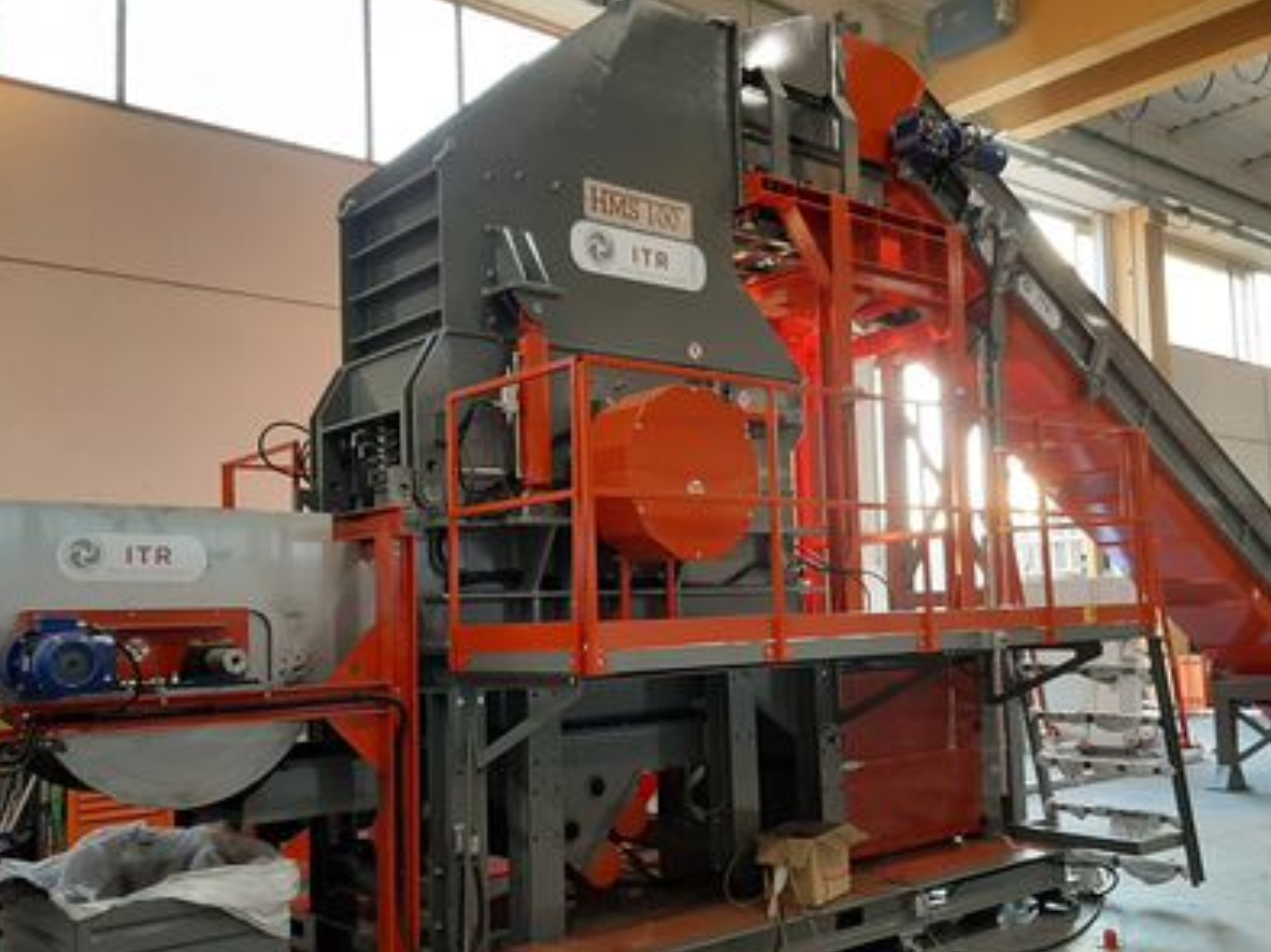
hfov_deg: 55.4
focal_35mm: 33
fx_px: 1211
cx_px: 665
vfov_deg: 42.8
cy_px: 528
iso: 125
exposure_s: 1/50
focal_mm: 3.93
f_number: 1.7
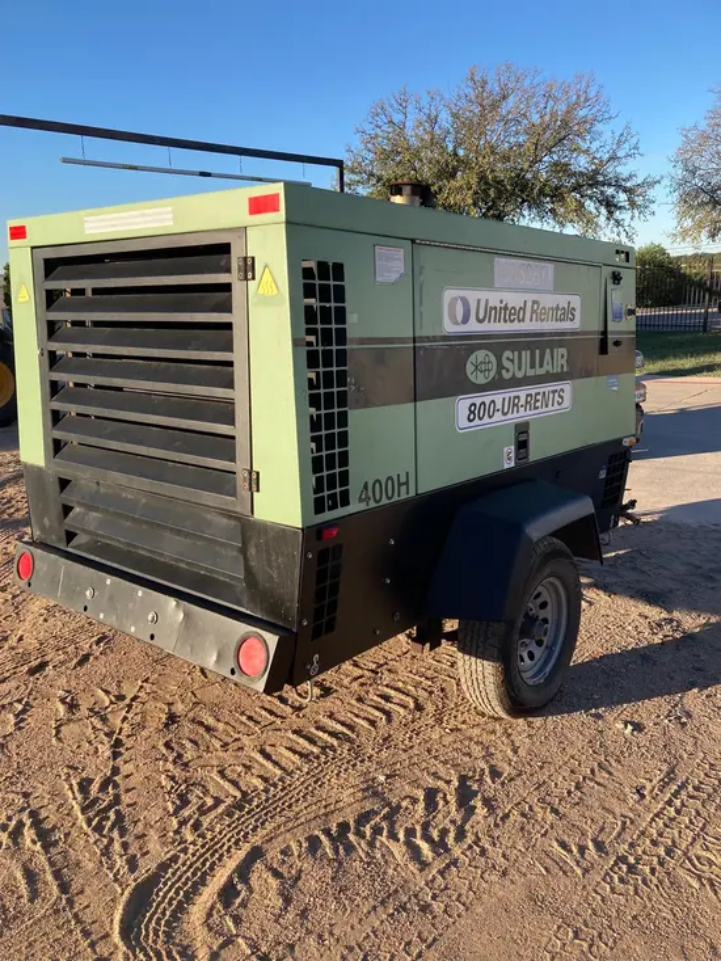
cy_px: 480
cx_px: 360
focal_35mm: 28
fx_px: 777
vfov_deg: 63.4
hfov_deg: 49.8
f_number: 1.8
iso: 20
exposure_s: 1/759
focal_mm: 3.99
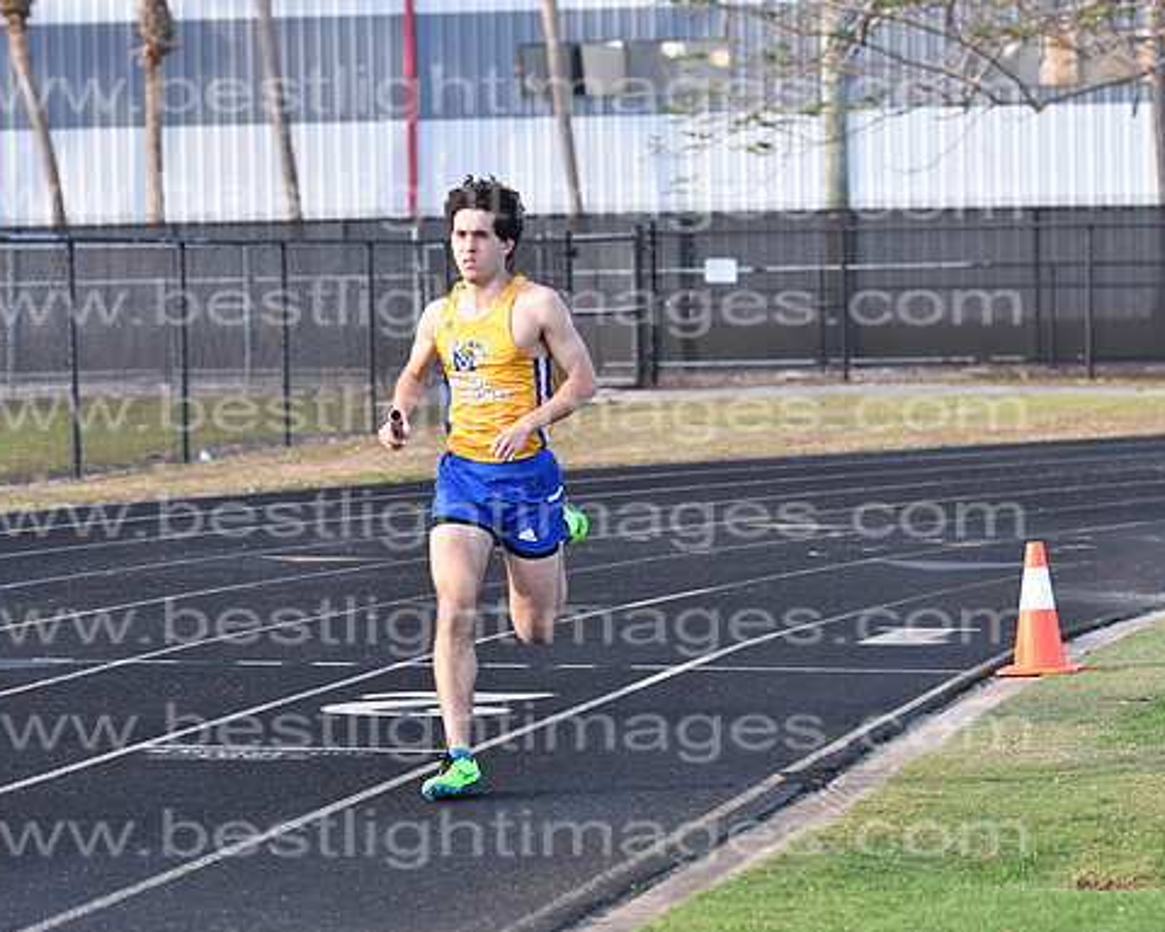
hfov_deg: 12.6
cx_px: 481
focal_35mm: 153
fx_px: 5275
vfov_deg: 10.1
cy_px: 467
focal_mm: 90
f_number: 4
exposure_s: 1/2000
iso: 1000
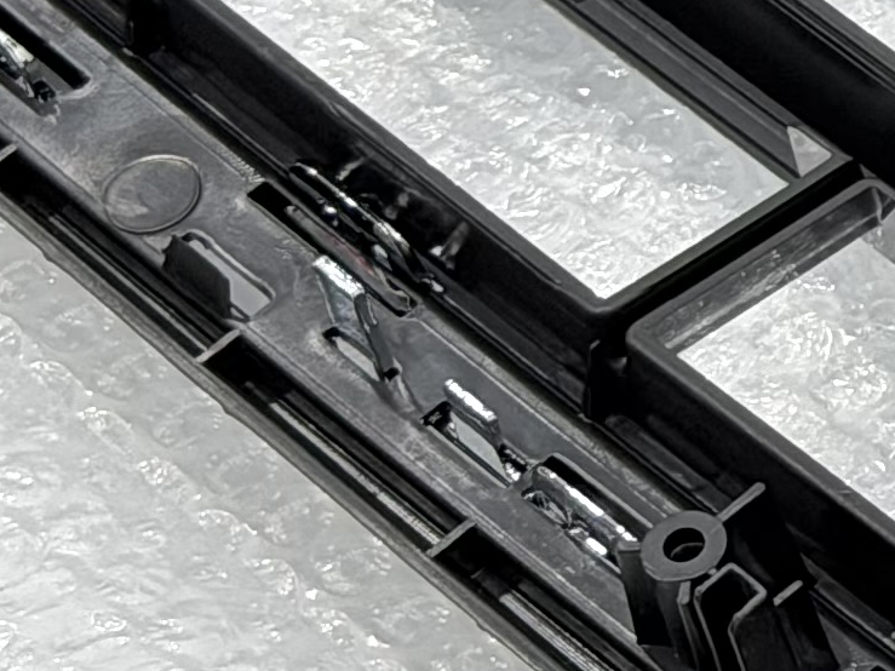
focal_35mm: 262
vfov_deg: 5.6
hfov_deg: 7.0
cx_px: 2350
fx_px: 6773
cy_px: -98
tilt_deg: -51.2
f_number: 1.78
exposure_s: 1/123
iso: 50
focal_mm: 6.76
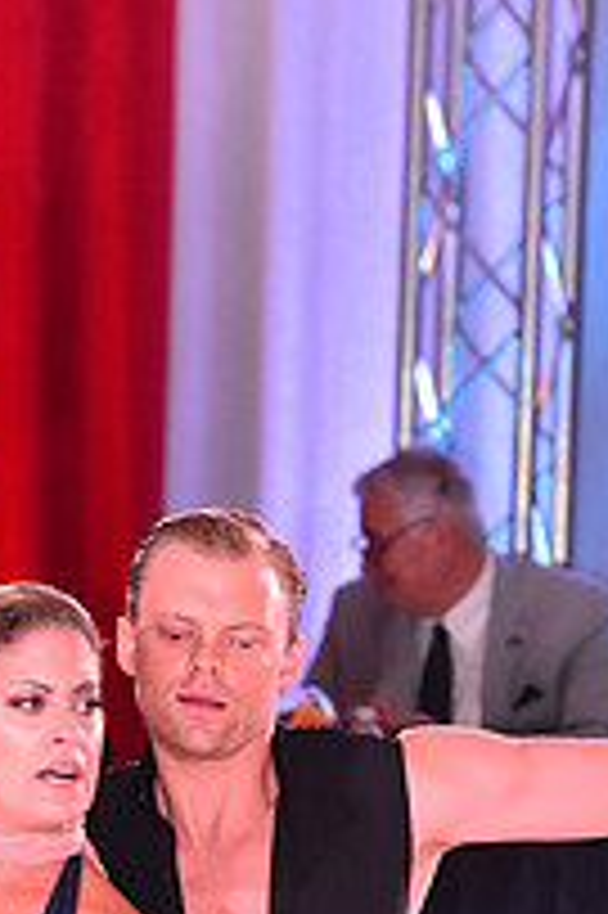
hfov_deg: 3.0
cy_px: 1225
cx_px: 83
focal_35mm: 457
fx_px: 11596
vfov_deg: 4.5
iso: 2500
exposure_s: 1/250
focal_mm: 160
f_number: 5
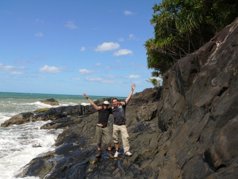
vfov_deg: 40.7
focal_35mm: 35
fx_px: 241
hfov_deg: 52.6
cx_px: 119
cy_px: 90
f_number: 7.1
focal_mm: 7.4
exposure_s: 1/400
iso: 100
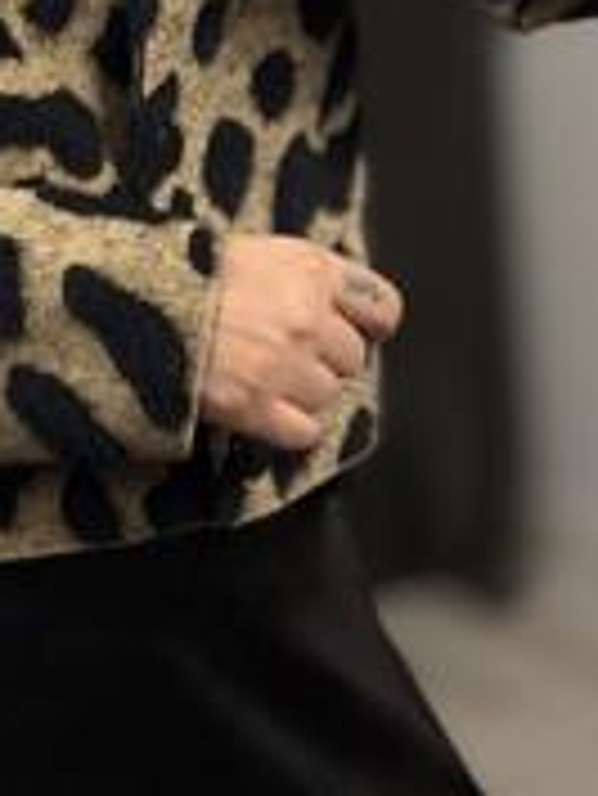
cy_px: 47
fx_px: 2577
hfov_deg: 13.0
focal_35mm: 112
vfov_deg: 17.3
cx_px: -40
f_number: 1.78
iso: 125
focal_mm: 6.86
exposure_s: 1/100
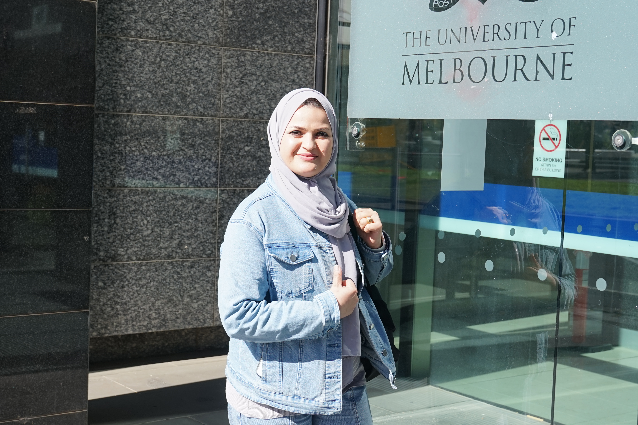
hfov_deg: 35.1
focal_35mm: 57
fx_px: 1010
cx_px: 319
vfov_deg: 23.8
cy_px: 212
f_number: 5.6
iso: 100
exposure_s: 1/320
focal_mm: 38
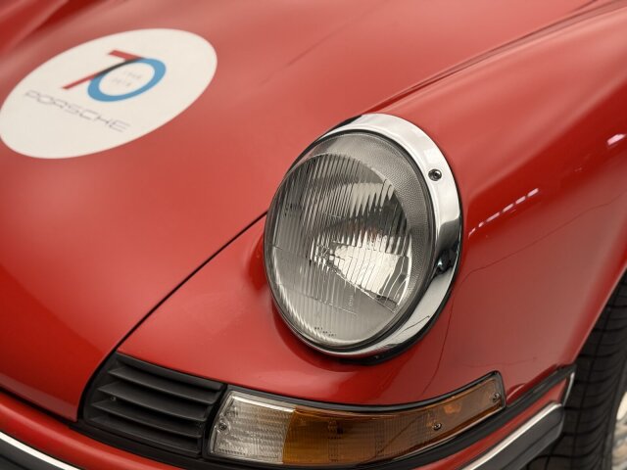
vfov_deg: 30.3
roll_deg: +0.2
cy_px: 235
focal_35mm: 48
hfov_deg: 39.7
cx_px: 314
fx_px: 869
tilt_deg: -26.9
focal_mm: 6.76
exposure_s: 1/99
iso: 100
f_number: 1.78
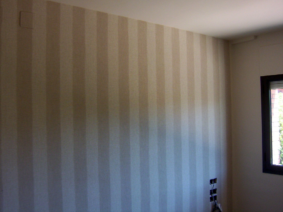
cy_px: 106
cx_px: 142
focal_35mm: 36
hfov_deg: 51.4
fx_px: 294
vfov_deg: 39.7
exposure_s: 1/98.5
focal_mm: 5.54
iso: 100
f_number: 2.76
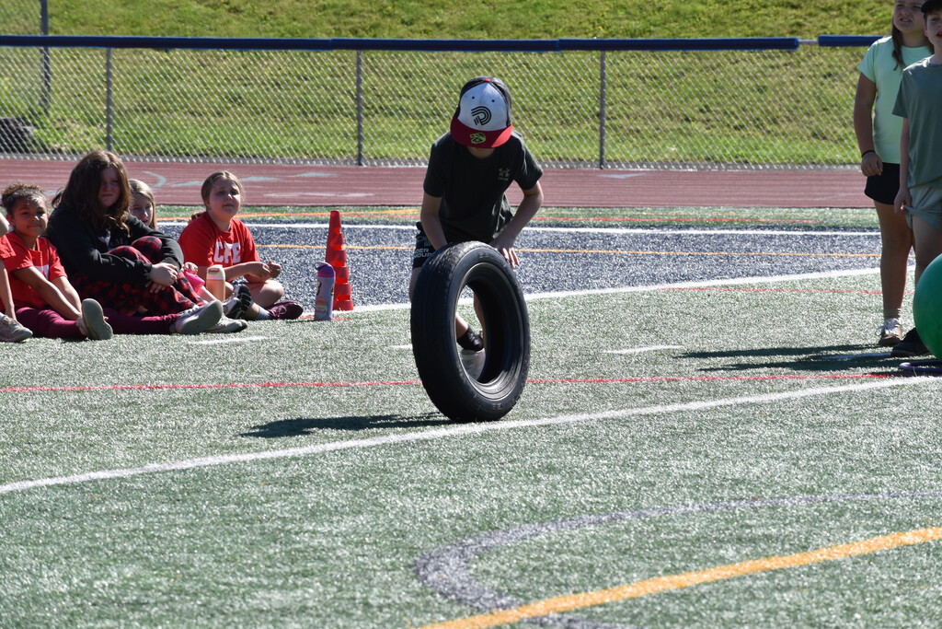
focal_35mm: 225
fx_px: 5888
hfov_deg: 9.1
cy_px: 314
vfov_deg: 6.1
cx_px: 471
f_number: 11
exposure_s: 1/160
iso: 100
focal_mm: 150
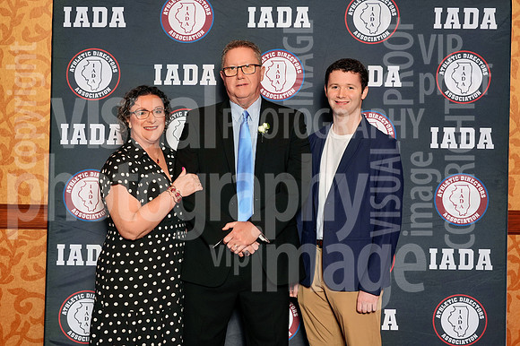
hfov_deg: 32.6
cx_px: 260
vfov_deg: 22.1
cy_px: 173
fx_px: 888
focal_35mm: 62
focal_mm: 41
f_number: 9
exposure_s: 1/125
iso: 640
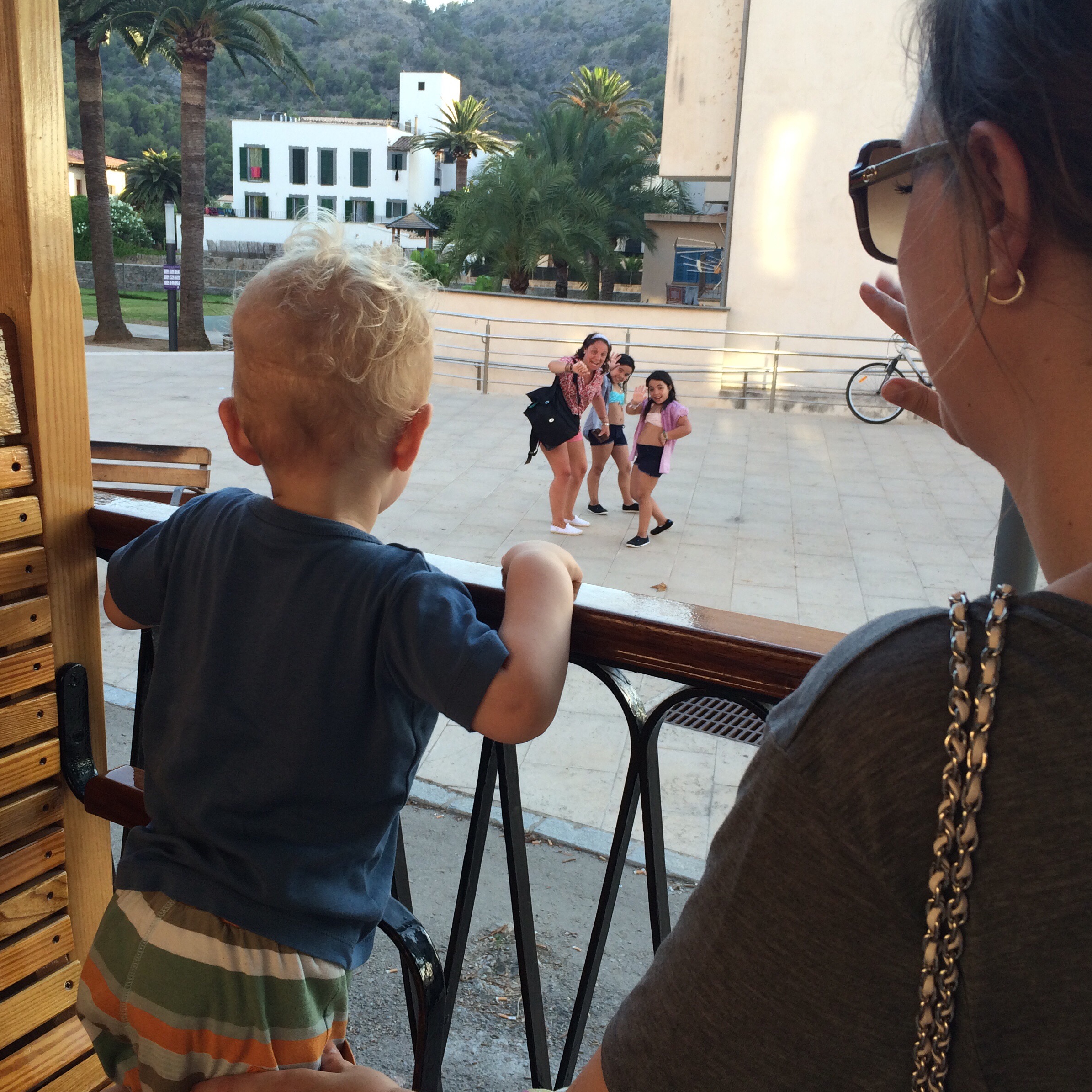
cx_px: 538
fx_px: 1249
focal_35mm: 35
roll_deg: -4.2
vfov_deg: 47.2
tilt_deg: -14.9
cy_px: 543
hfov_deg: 47.2
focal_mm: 4.15
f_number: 2.2
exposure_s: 1/209
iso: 32
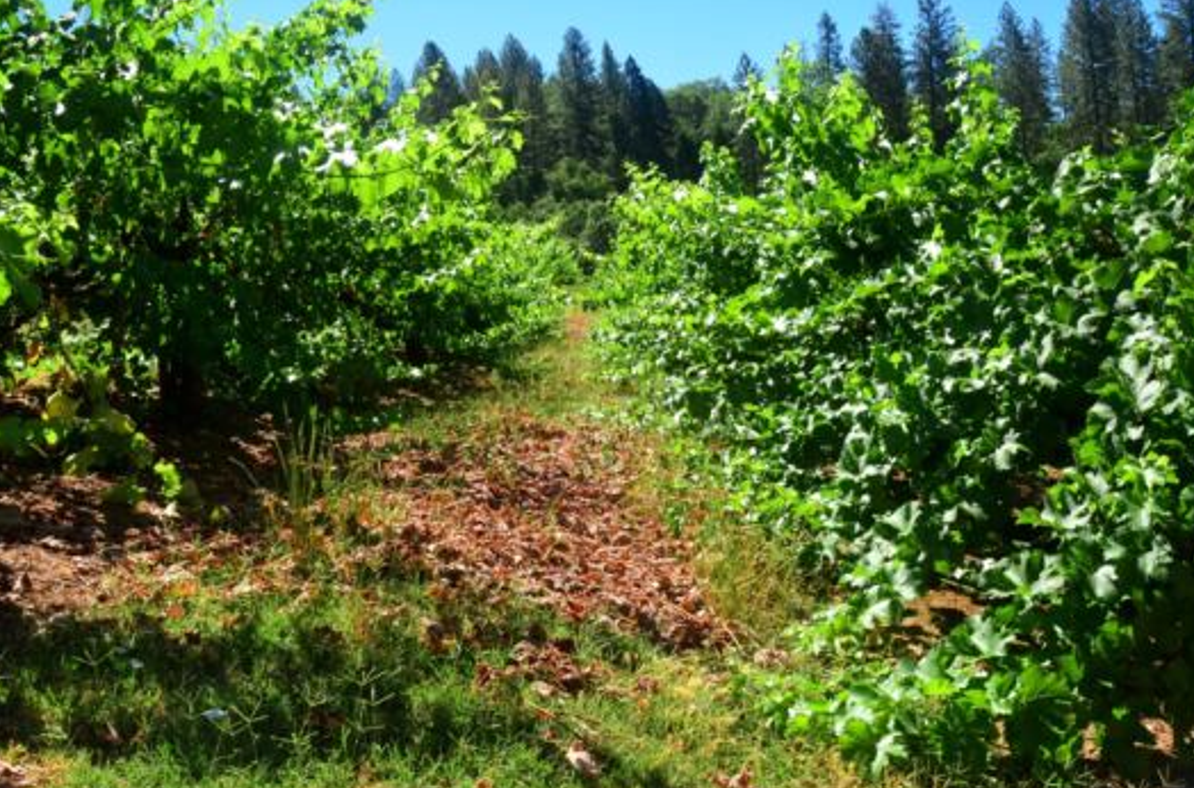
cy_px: 350
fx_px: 1091
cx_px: 529
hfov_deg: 57.2
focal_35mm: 33
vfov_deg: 39.7
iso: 200
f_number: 16
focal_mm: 18
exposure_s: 1/80
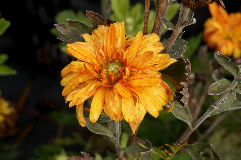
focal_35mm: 150
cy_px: 80
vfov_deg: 9.1
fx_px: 1004
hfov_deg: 13.7
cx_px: 120
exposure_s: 1/160
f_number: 14
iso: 800
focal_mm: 100
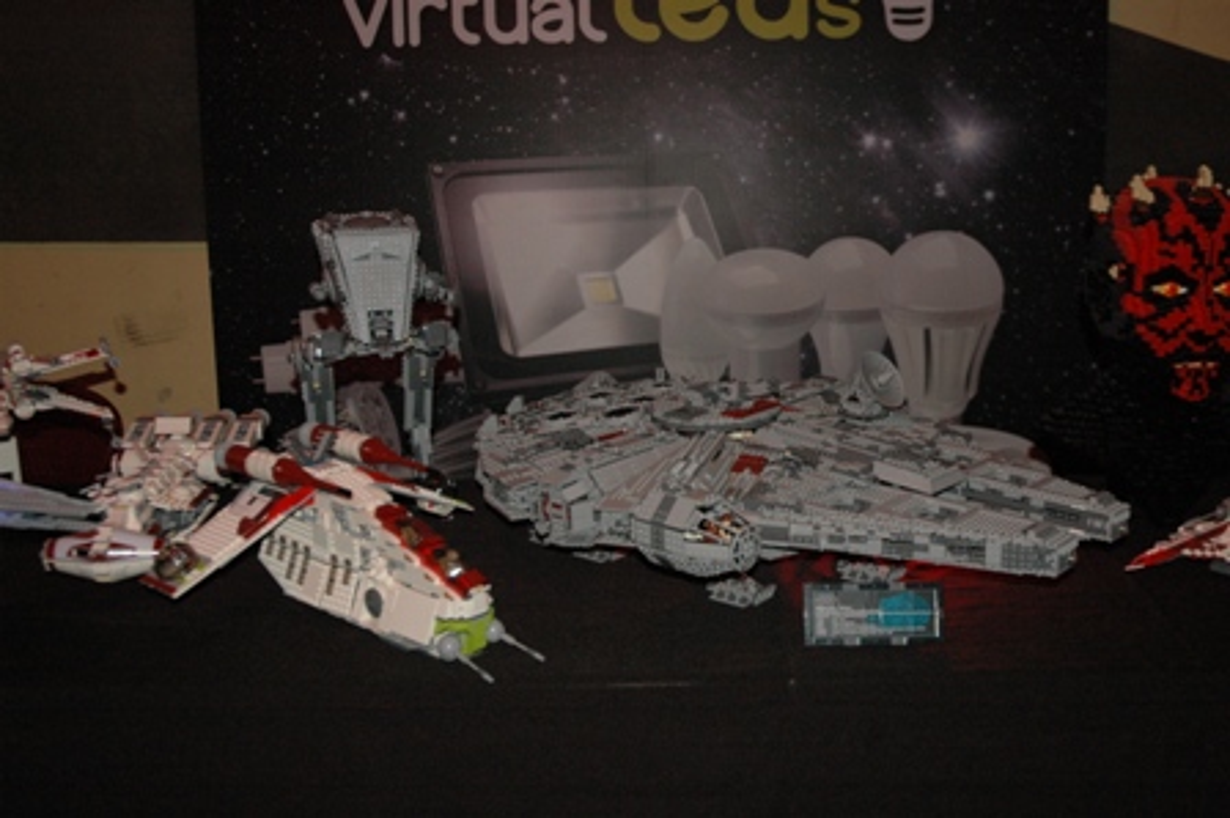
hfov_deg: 48.0
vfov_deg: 33.0
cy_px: 409
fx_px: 1383
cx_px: 615
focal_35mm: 40
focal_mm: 27
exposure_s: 1/60
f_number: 4
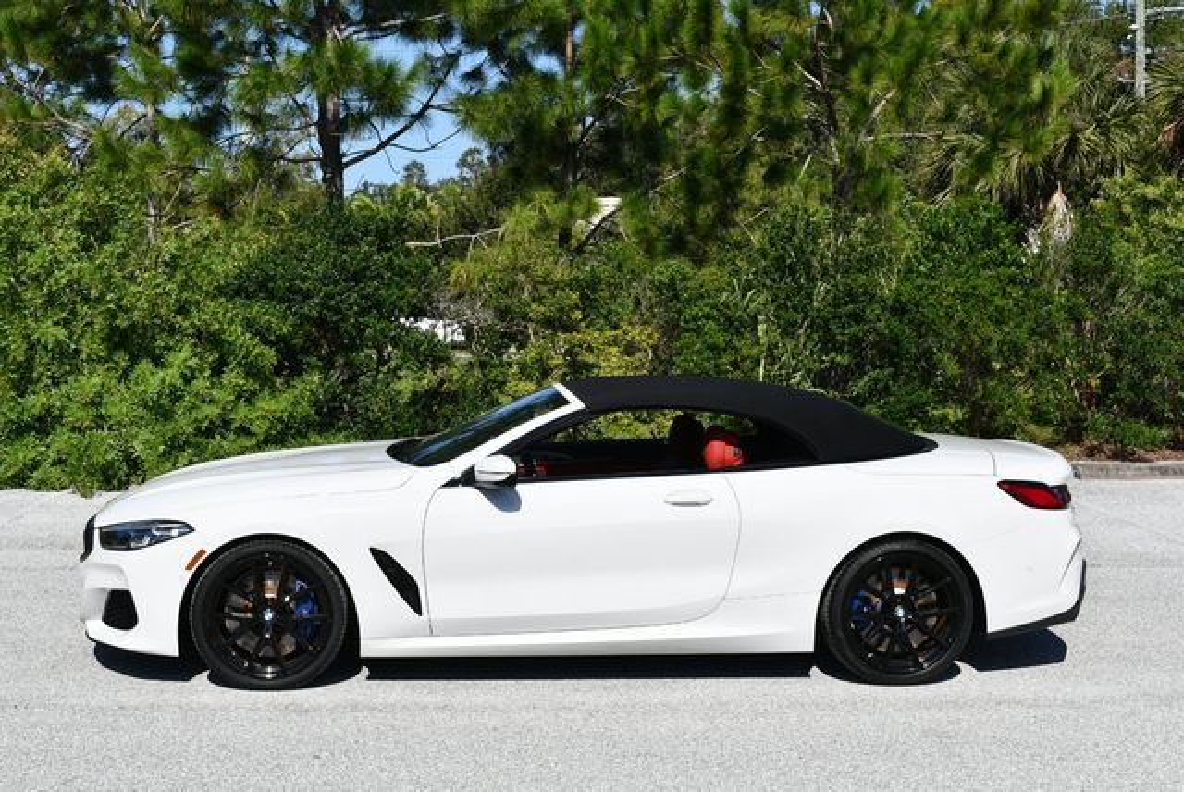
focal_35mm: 56
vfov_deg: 24.2
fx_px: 1843
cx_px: 592
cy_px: 396
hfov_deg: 35.6
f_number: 9
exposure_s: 1/320
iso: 100
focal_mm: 28
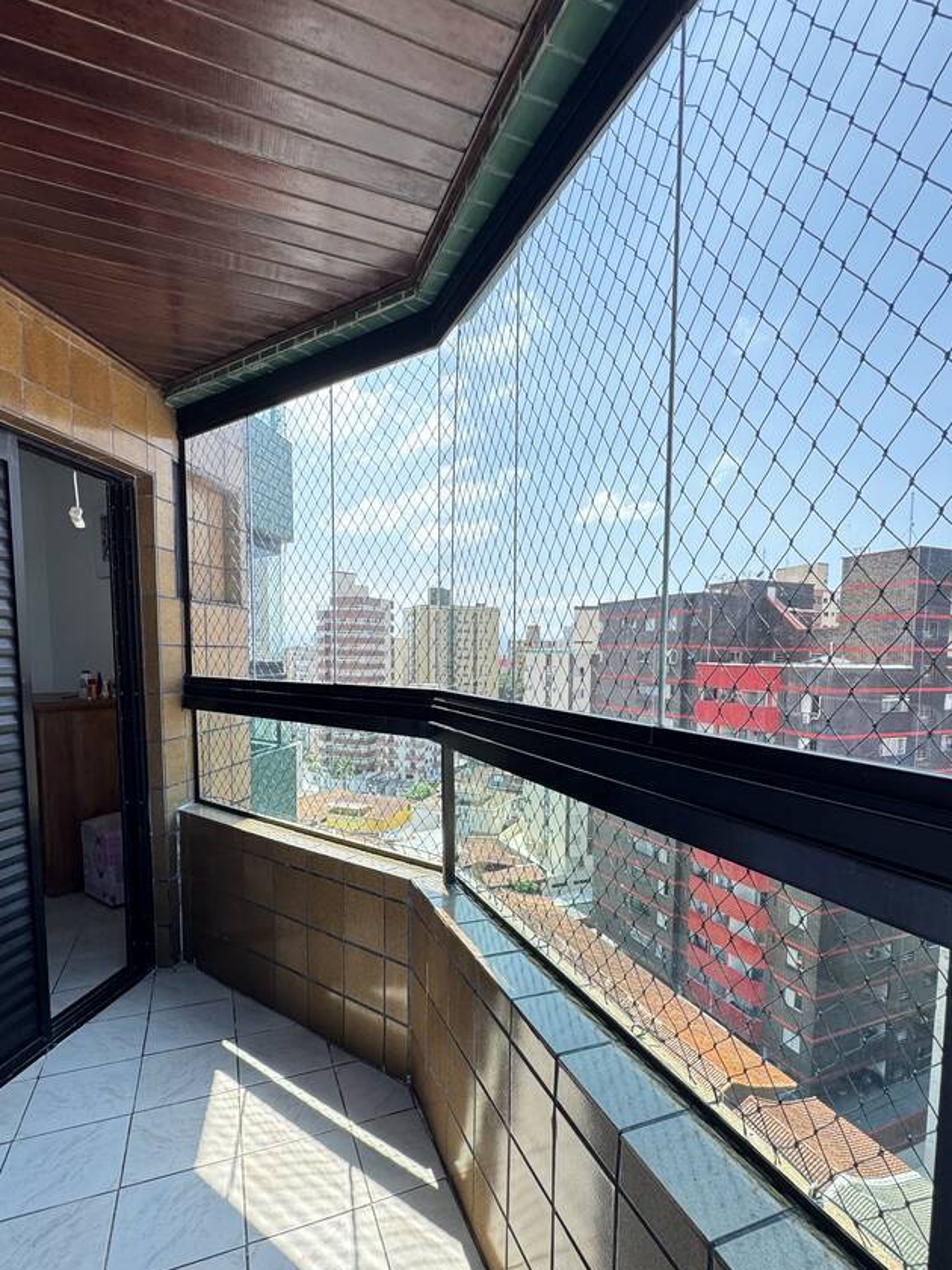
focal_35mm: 18
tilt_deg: -5.3
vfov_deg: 87.3
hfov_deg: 71.5
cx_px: 503
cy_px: 715
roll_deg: +0.1
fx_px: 660
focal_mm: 2.22
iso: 40
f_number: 2.2
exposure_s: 1/221
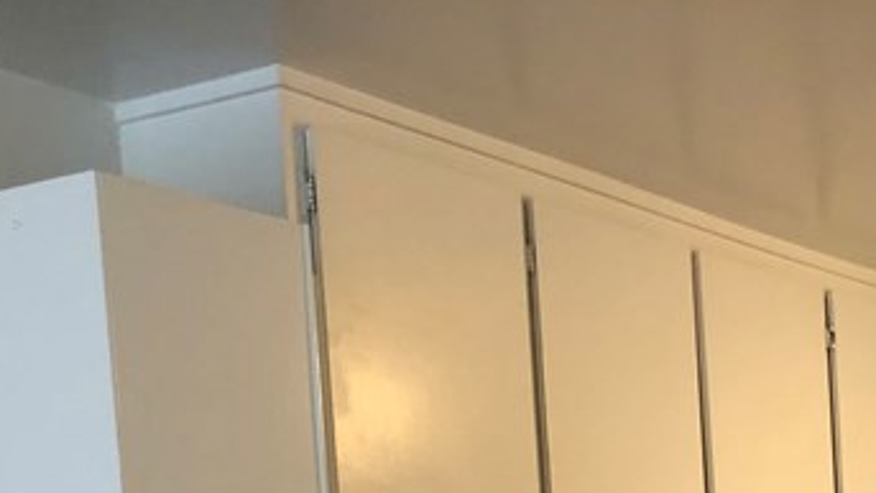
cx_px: 881
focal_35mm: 91
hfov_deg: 22.5
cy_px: 966
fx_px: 2114
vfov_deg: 11.9
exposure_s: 1/24
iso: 40
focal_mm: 4
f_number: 1.8
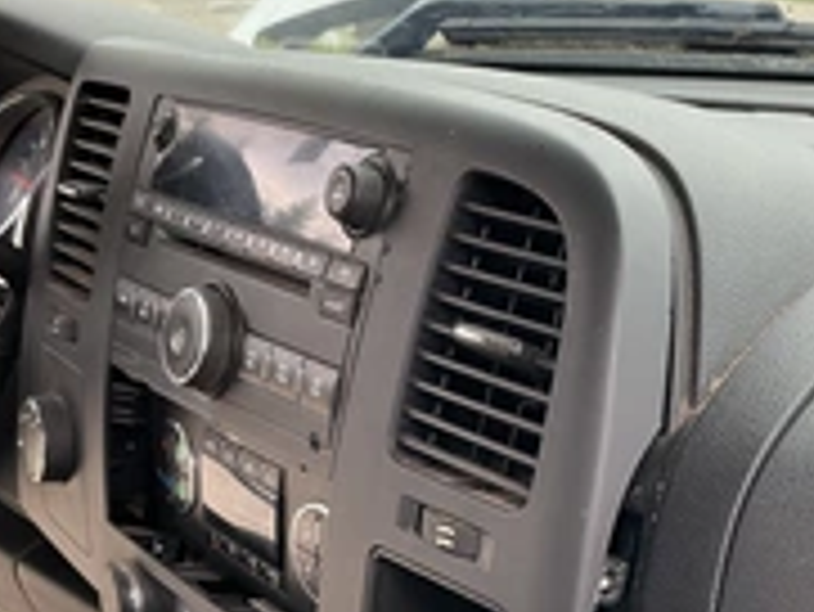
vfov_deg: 22.6
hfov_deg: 30.0
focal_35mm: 64
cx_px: 544
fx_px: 1506
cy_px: 495
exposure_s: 1/122
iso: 64
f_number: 1.8
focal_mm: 3
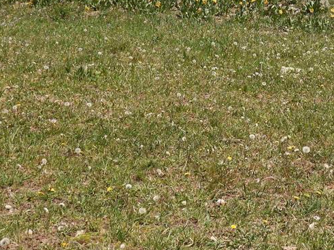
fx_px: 945
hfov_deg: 19.4
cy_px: 4
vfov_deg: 14.8
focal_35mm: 98
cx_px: 346
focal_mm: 8.4
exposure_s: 1/1250
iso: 100
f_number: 3.2
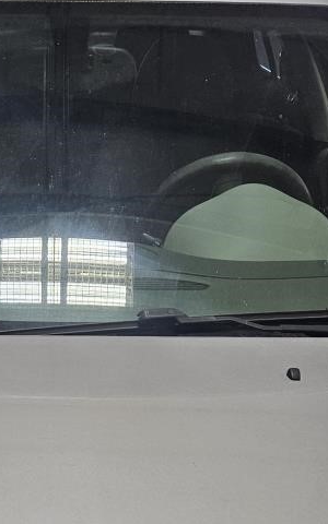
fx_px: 930
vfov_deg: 29.7
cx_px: 55
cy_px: 509
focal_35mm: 65
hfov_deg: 19.7
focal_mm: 5.4
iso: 320
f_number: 1.8
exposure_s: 1/120
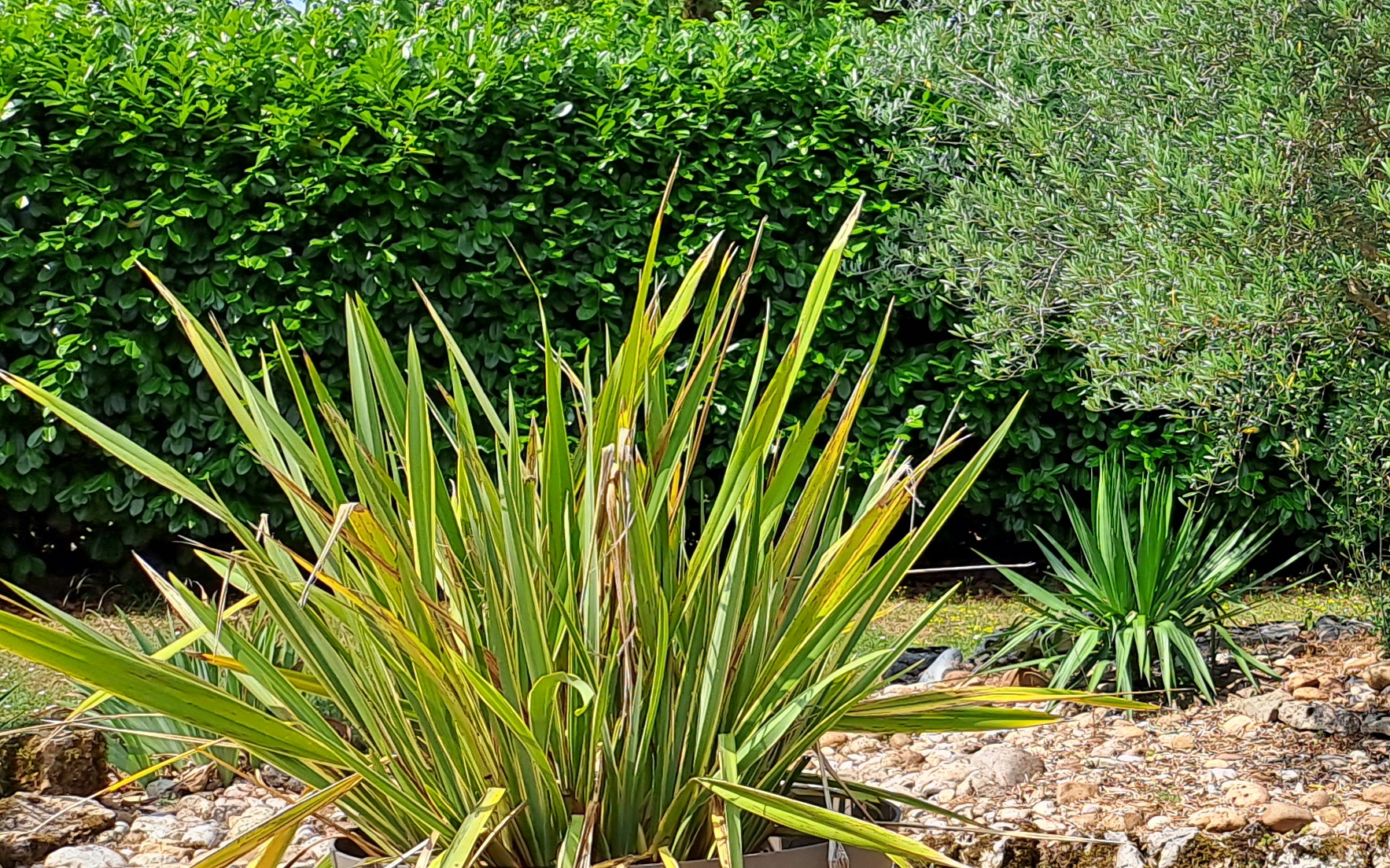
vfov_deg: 21.6
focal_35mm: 60
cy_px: 492
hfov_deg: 31.3
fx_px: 2273
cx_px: 1410
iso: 32
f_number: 1.8
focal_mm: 4.65
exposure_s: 1/893
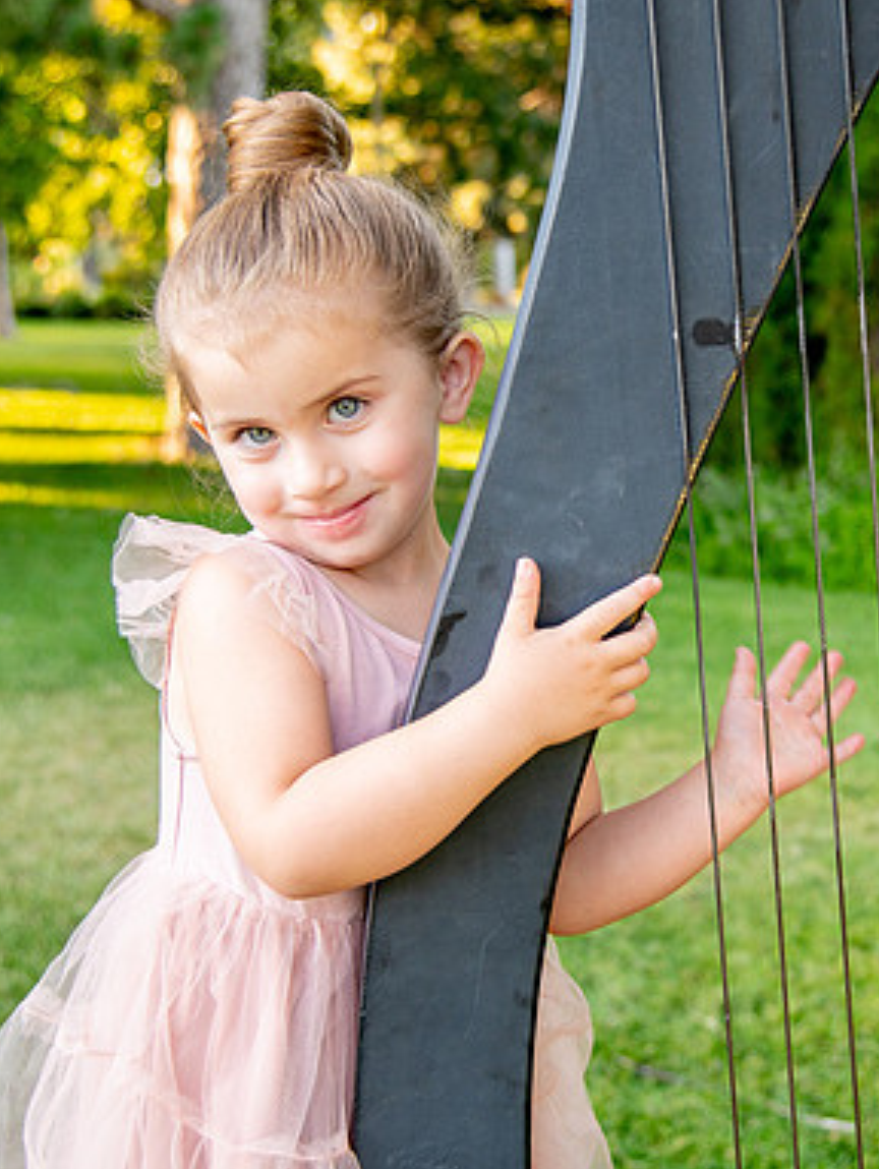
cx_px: 654
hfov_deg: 23.8
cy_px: 525
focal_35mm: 61
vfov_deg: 31.6
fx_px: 2062
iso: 640
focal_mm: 38
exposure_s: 1/200
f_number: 4
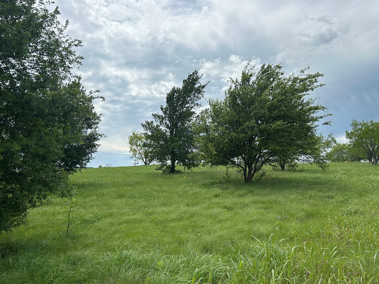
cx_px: 224
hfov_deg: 56.5
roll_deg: +0.0
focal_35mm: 32
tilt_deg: +4.3
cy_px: 149
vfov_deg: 44.1
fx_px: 350
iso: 50
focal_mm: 5.7
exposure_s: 1/8696
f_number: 1.5
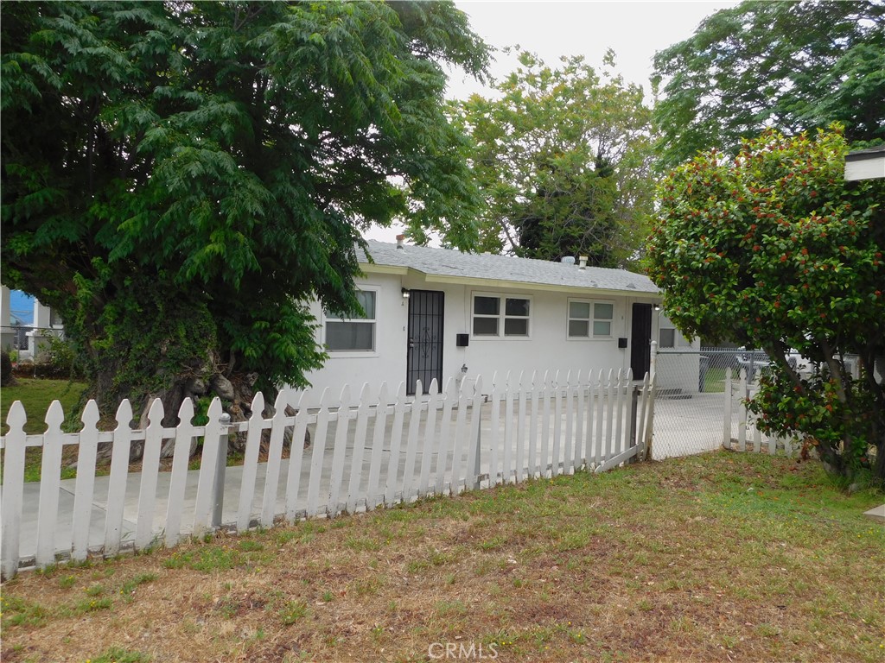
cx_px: 442
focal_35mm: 30
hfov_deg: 60.0
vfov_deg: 46.8
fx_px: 767
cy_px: 332
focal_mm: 5.3
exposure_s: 1/500
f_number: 3.2
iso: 125
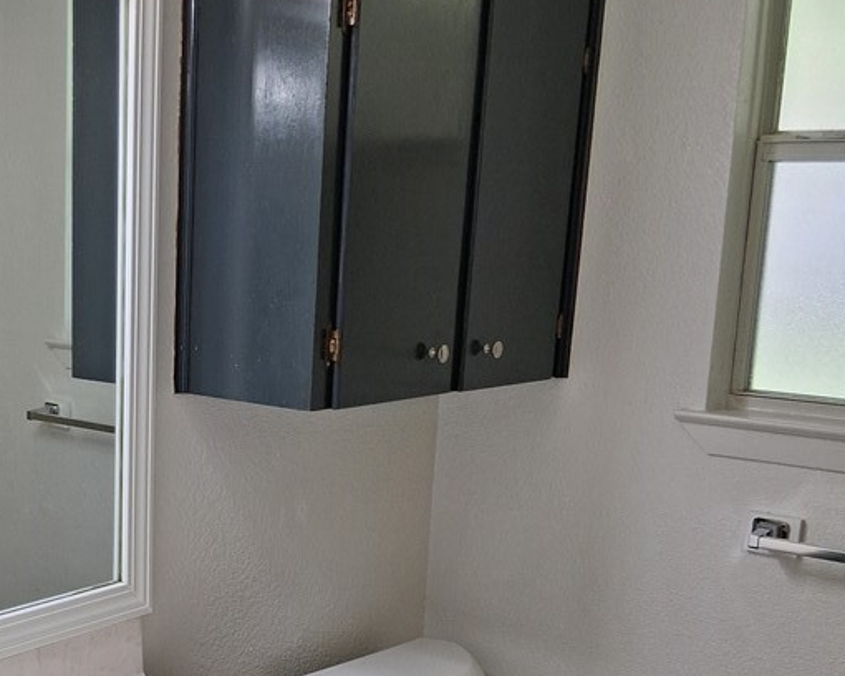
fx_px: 1275
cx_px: 217
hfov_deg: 35.9
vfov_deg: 29.4
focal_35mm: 51
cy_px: 480
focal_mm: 3.98
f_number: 1.8
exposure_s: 1/120
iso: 100
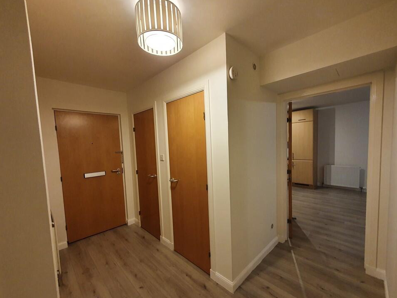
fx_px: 161
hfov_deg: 102.0
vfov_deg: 85.6
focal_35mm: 14
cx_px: 206
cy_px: 157
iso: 320
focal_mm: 1.8
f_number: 2.2
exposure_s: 1/50
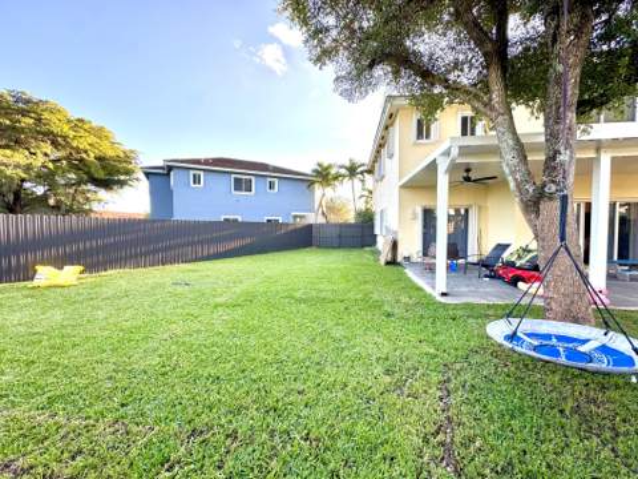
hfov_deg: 102.1
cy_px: 240
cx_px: 319
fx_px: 258
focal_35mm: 14
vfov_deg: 85.7
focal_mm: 2.22
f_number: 2.2
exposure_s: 1/158
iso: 40
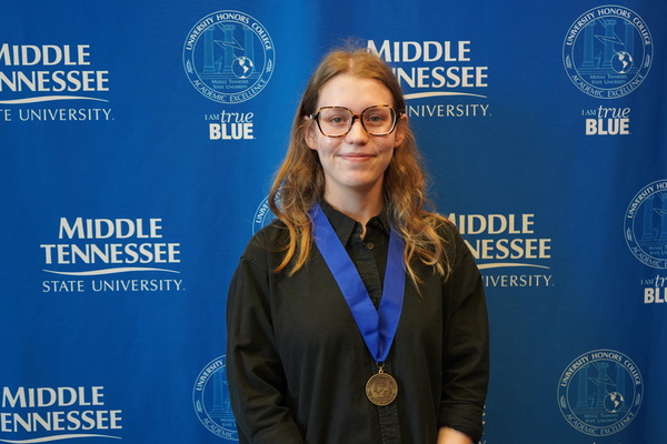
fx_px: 852
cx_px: 334
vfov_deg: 29.2
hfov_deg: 42.7
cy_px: 222
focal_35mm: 46
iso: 2000
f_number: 4.5
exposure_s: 1/160
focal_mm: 46
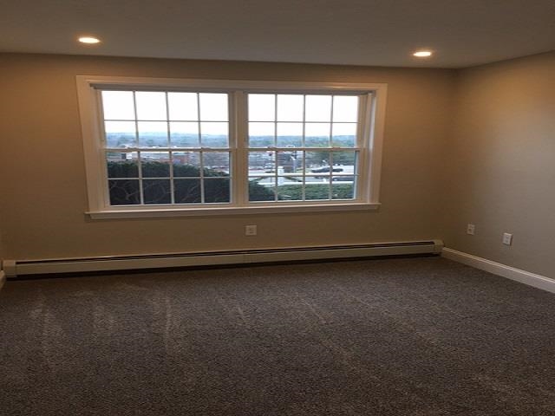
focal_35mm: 29
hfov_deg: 61.7
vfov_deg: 48.2
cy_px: 208
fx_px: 465
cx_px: 278
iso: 25
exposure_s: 1/30
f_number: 2.2
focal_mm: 4.15
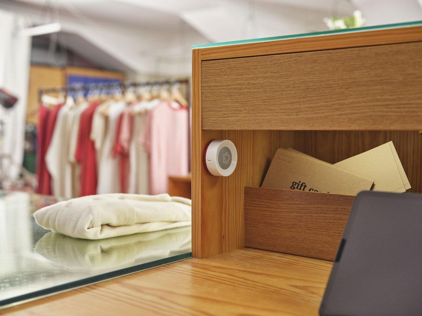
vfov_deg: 32.8
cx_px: 211
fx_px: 536
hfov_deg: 43.0
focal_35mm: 44
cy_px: 158
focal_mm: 55
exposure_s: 1/125
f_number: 4
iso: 1000
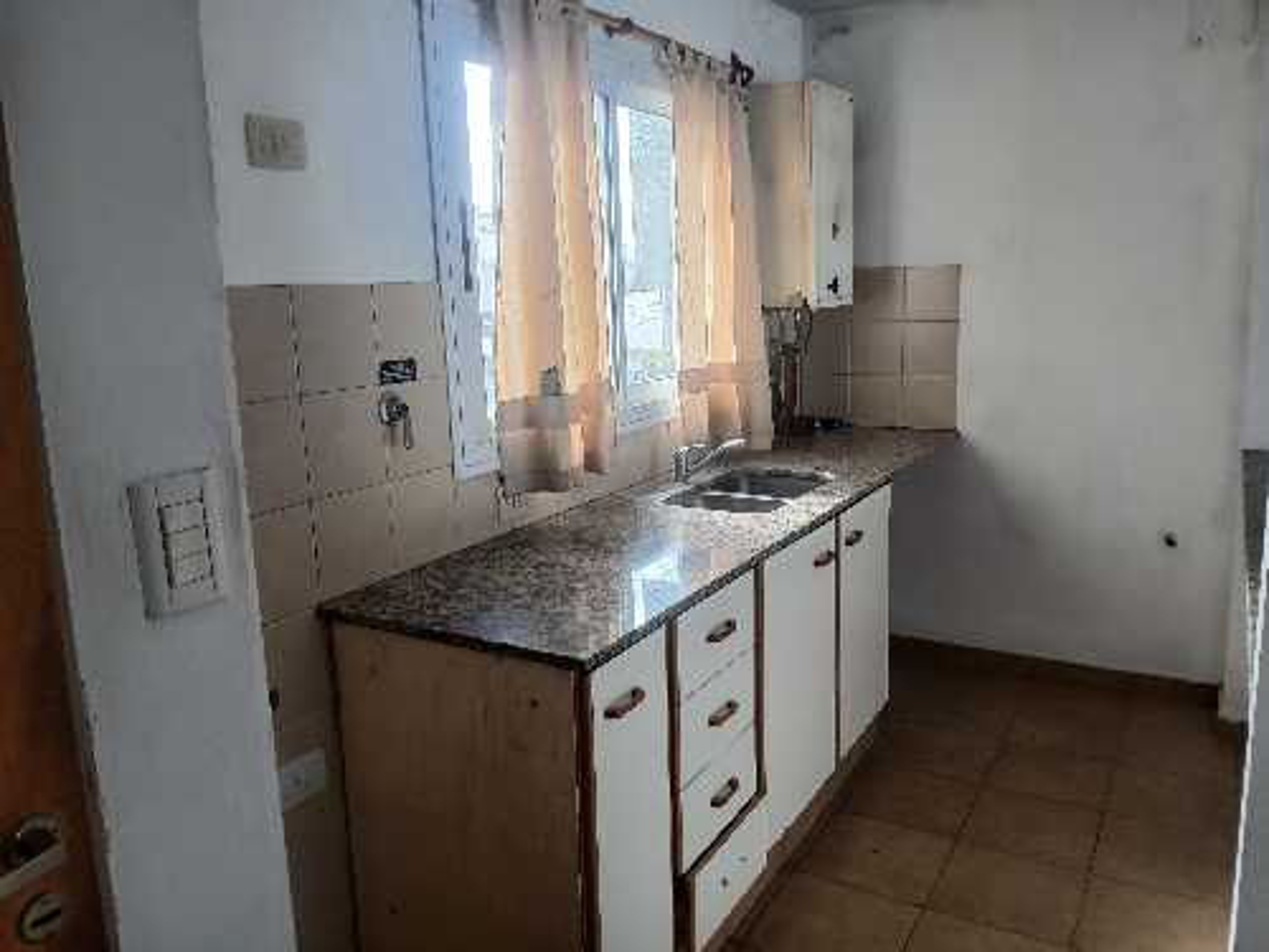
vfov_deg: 53.1
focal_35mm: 26
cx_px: 634
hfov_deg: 67.3
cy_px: 476
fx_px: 953
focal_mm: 3.98
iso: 40
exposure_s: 1/50
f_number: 1.8
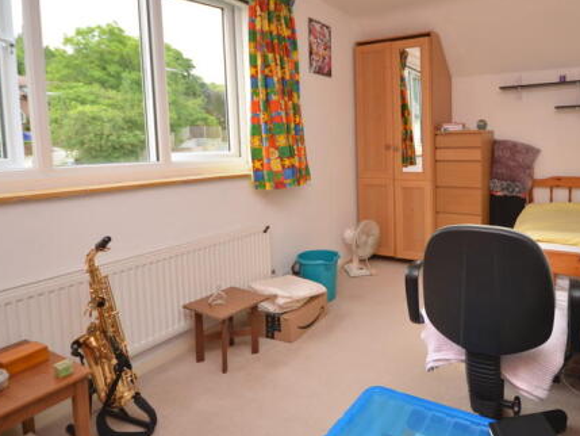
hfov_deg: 74.3
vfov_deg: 60.5
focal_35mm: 22
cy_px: 169
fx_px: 369
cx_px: 381
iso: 100
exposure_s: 1/60
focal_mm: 10
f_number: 4
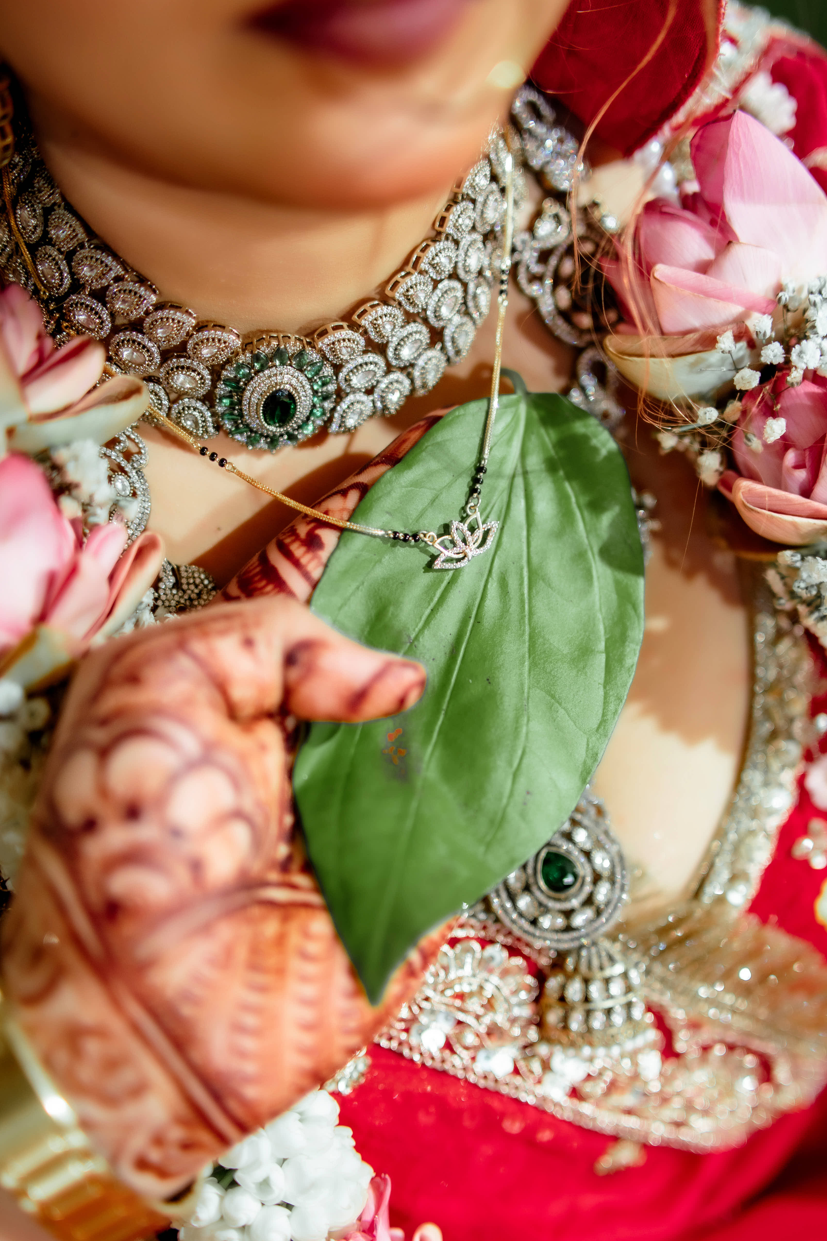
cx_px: 482
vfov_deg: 41.1
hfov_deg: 28.0
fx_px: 1654
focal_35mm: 48
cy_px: 643
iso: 250
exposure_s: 1/250
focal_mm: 35
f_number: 1.4
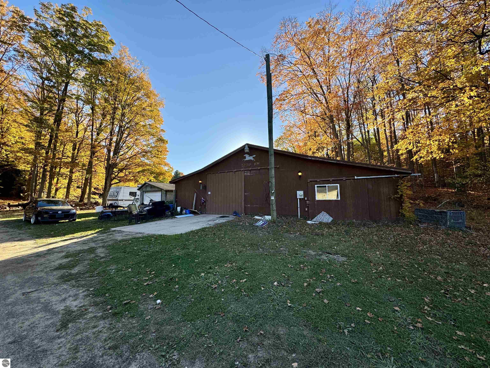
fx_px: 198
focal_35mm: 14
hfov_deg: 102.1
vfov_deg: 85.7
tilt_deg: +5.3
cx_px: 245
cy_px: 184
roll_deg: +0.4
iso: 40
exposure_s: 1/646
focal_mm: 2.22
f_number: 2.2
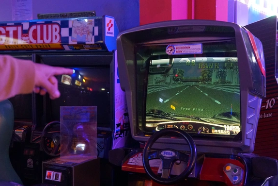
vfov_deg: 26.5
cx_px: 143
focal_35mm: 51
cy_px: 90
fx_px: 394
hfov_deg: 38.9
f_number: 2.8
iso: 6400
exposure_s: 1/160
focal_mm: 30
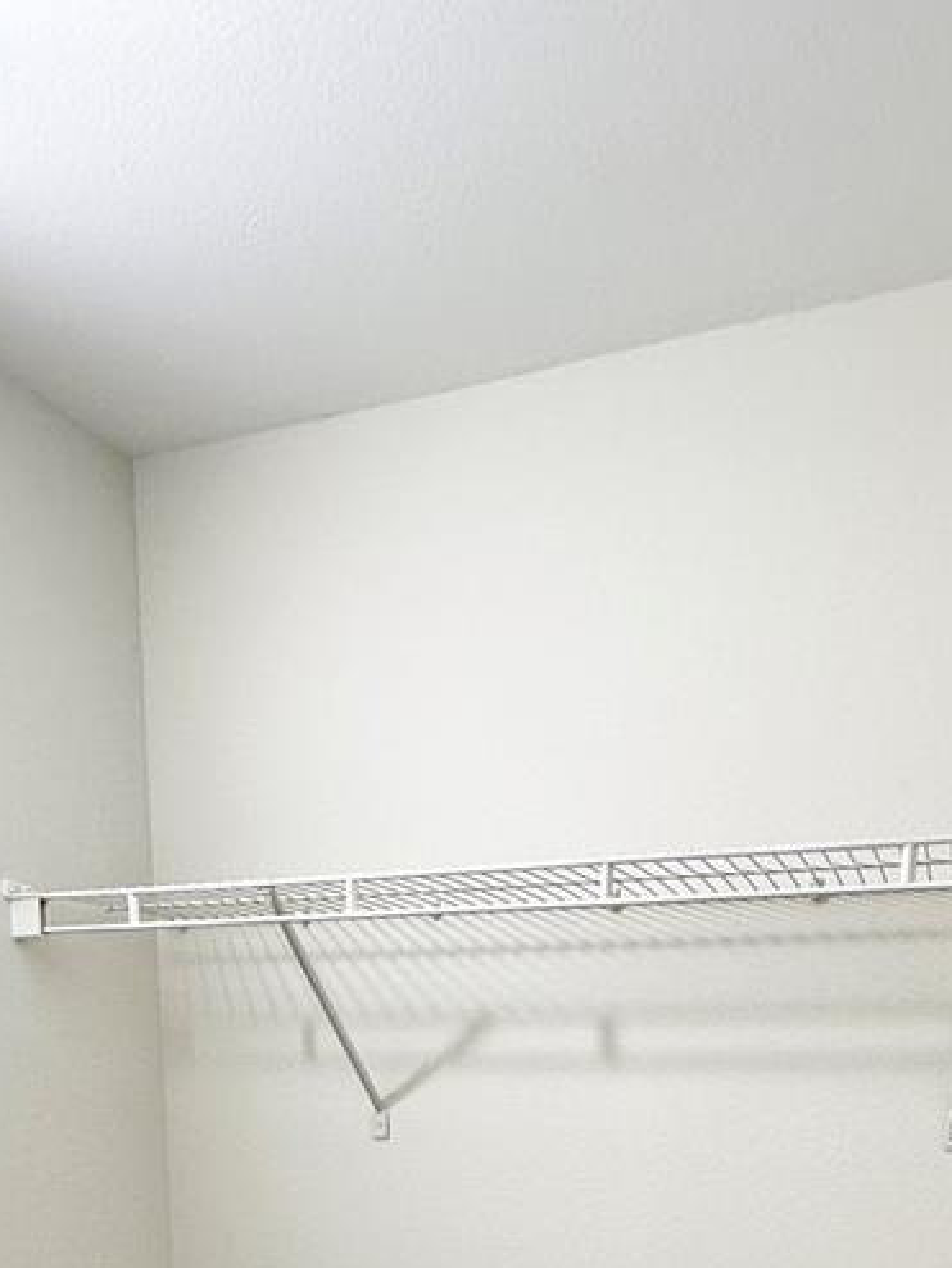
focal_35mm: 34
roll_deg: -0.5
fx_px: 1246
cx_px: 467
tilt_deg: -11.9
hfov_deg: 41.8
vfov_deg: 43.4
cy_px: 1355
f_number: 2.2
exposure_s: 1/120
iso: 160
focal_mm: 2.22
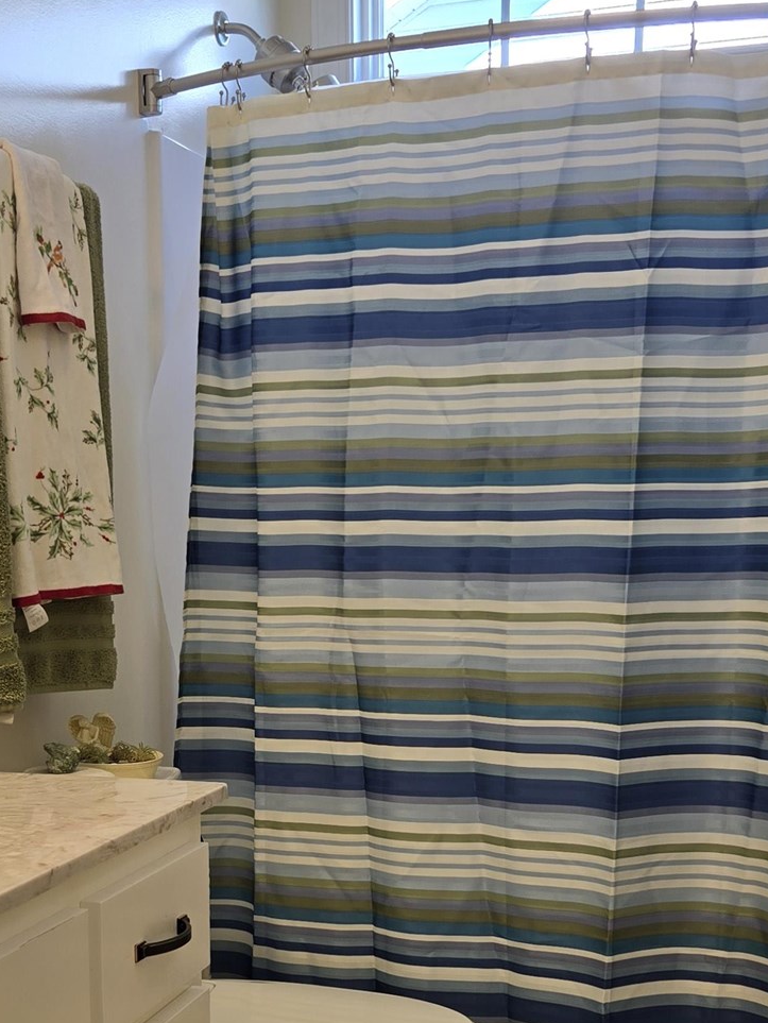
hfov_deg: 26.5
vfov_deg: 34.3
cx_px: 268
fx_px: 1626
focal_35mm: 55
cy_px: 756
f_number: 1.8
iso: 40
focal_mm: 5.4
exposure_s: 1/120
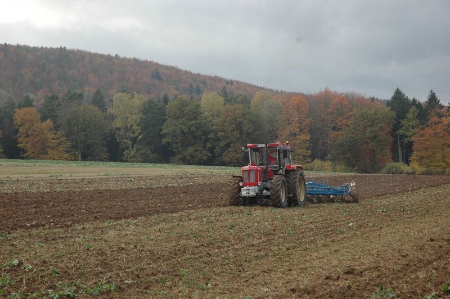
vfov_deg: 13.0
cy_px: 150
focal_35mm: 105
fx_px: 1311
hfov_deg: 19.5
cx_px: 225
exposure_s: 1/200
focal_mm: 70
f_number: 7.1
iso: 400
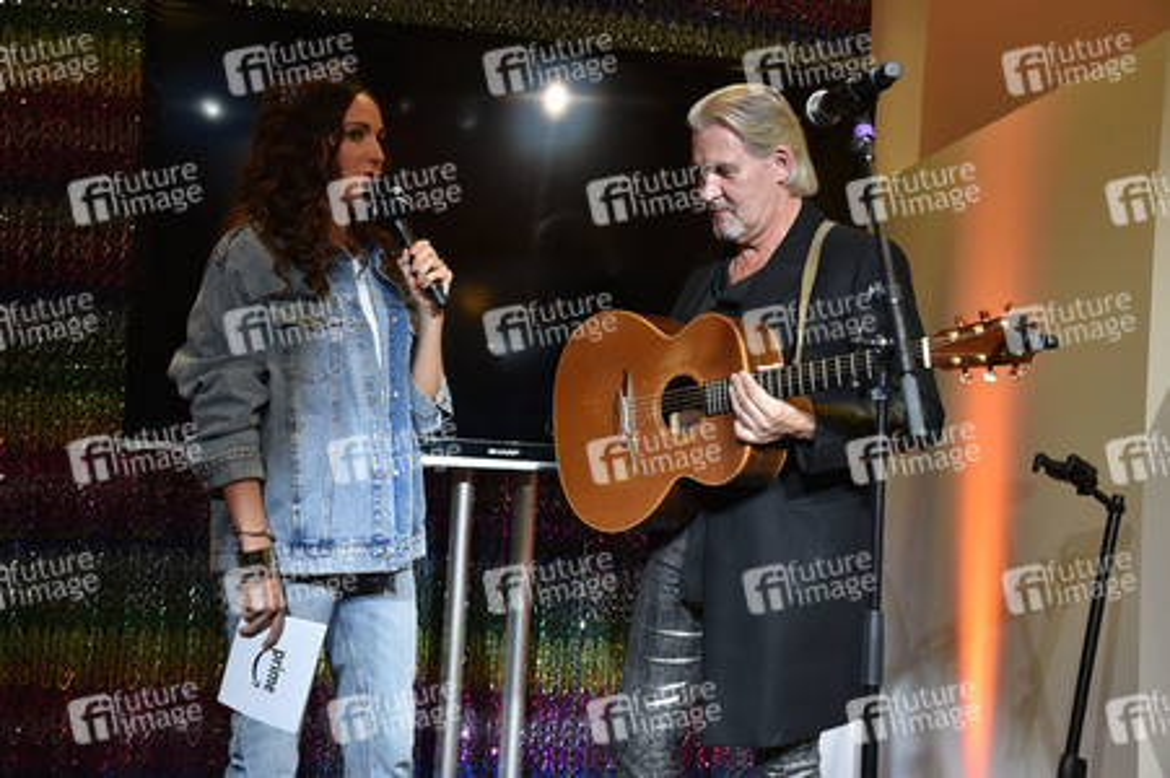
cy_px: 389
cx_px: 585
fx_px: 1494
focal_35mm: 46
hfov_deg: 42.8
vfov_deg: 29.2
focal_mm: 46
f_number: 6.3
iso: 800
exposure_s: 1/125
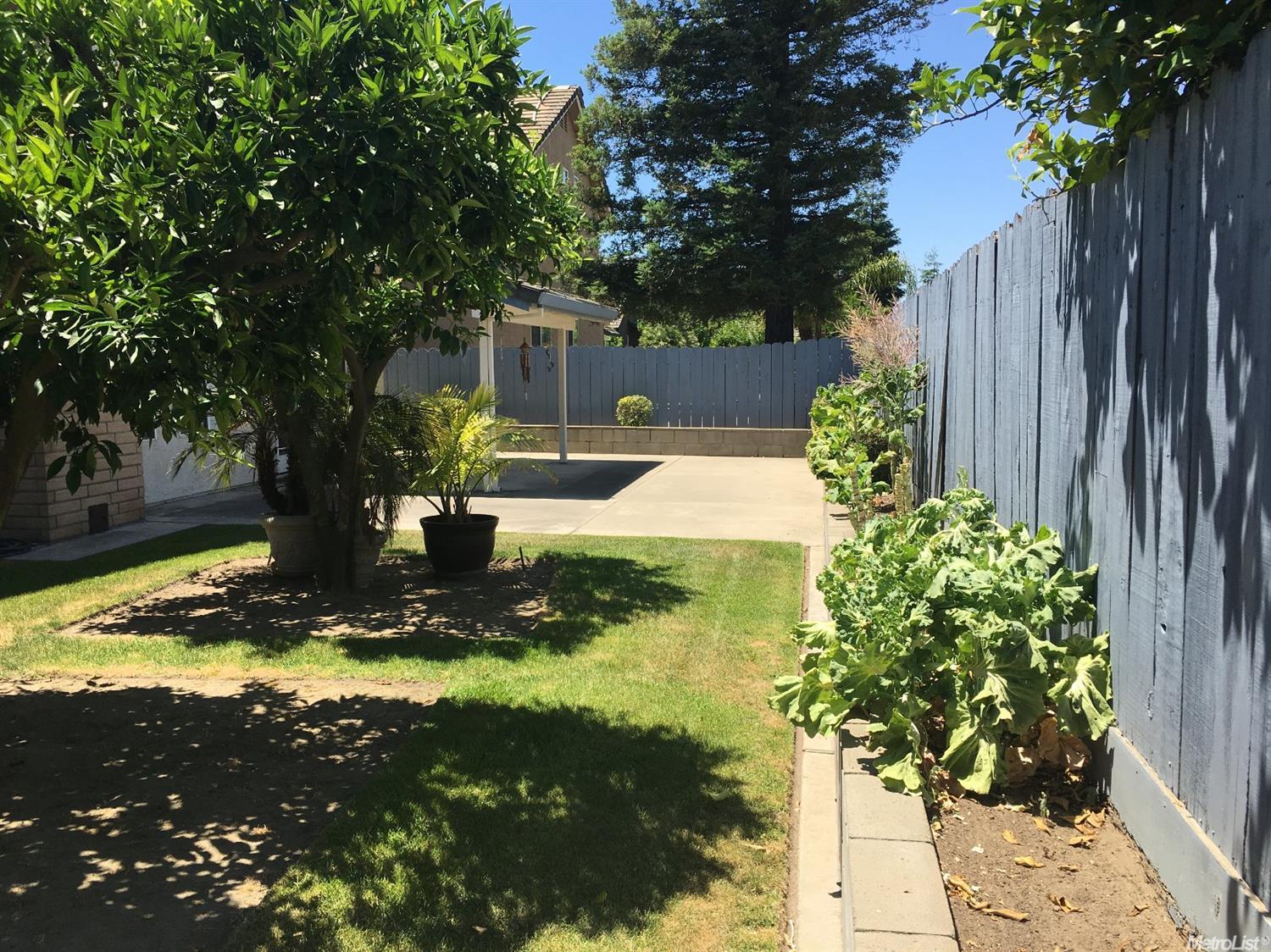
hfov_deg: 61.7
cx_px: 636
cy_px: 476
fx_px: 1064
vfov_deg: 48.2
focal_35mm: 29
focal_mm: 4.15
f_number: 2.2
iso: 25
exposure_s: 1/986
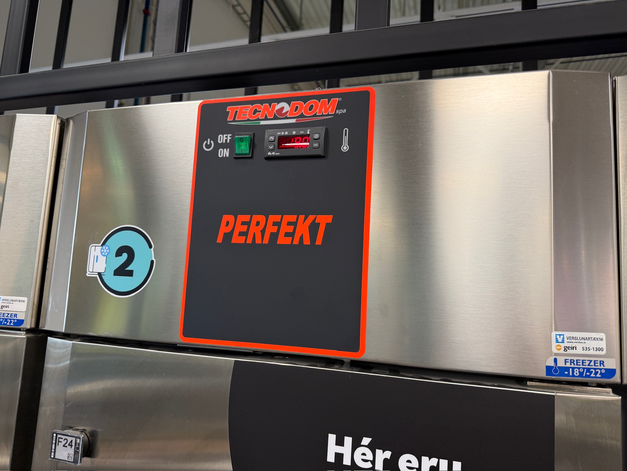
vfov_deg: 56.8
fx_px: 435
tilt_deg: +8.8
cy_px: 236
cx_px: 314
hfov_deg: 71.6
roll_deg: -3.6
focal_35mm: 24
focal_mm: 6.76
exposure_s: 1/100
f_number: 1.78
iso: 125
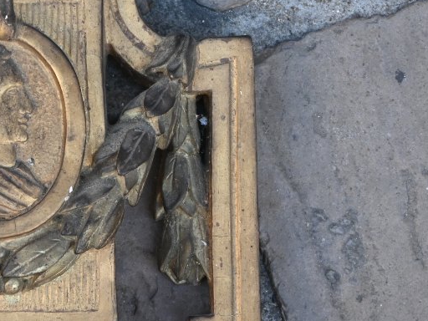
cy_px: 206
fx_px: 2757
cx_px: -12
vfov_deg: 6.7
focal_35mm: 223
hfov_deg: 8.8
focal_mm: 66
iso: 720
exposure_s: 1/125
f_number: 5
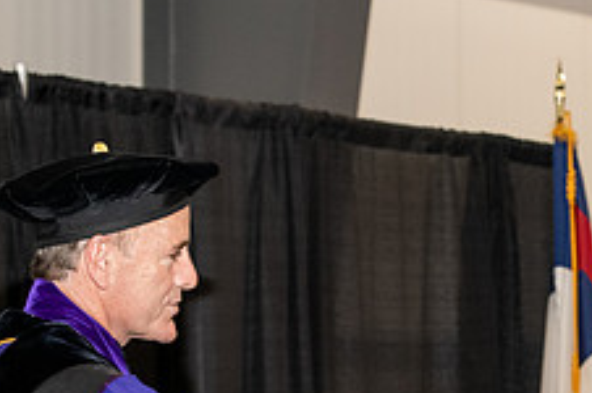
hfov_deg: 11.3
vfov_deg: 7.5
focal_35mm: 180
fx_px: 2956
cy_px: 457
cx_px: 571
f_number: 5.6
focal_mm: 70
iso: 2500
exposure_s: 1/200
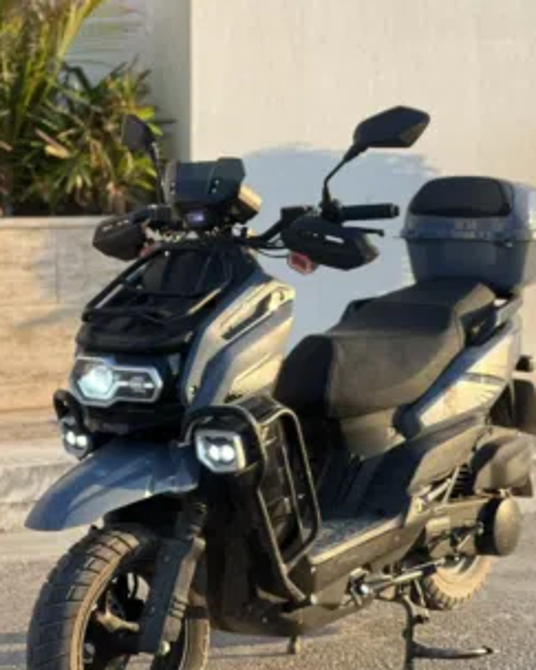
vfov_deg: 19.4
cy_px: 335
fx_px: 1964
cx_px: 291
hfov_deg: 15.5
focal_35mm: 99
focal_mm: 9
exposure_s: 1/149
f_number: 2.8
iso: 20
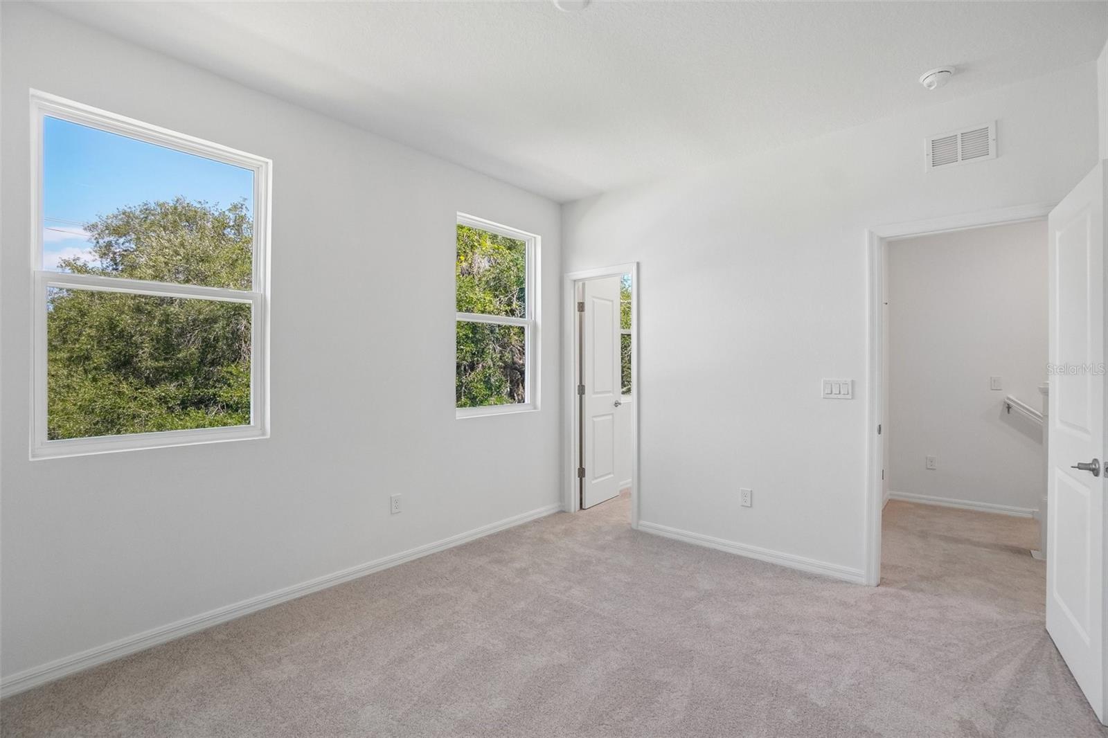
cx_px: 554
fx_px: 462
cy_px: 369
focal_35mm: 15
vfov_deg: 77.3
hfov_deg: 100.4
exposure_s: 1/30
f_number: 8
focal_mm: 10
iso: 250
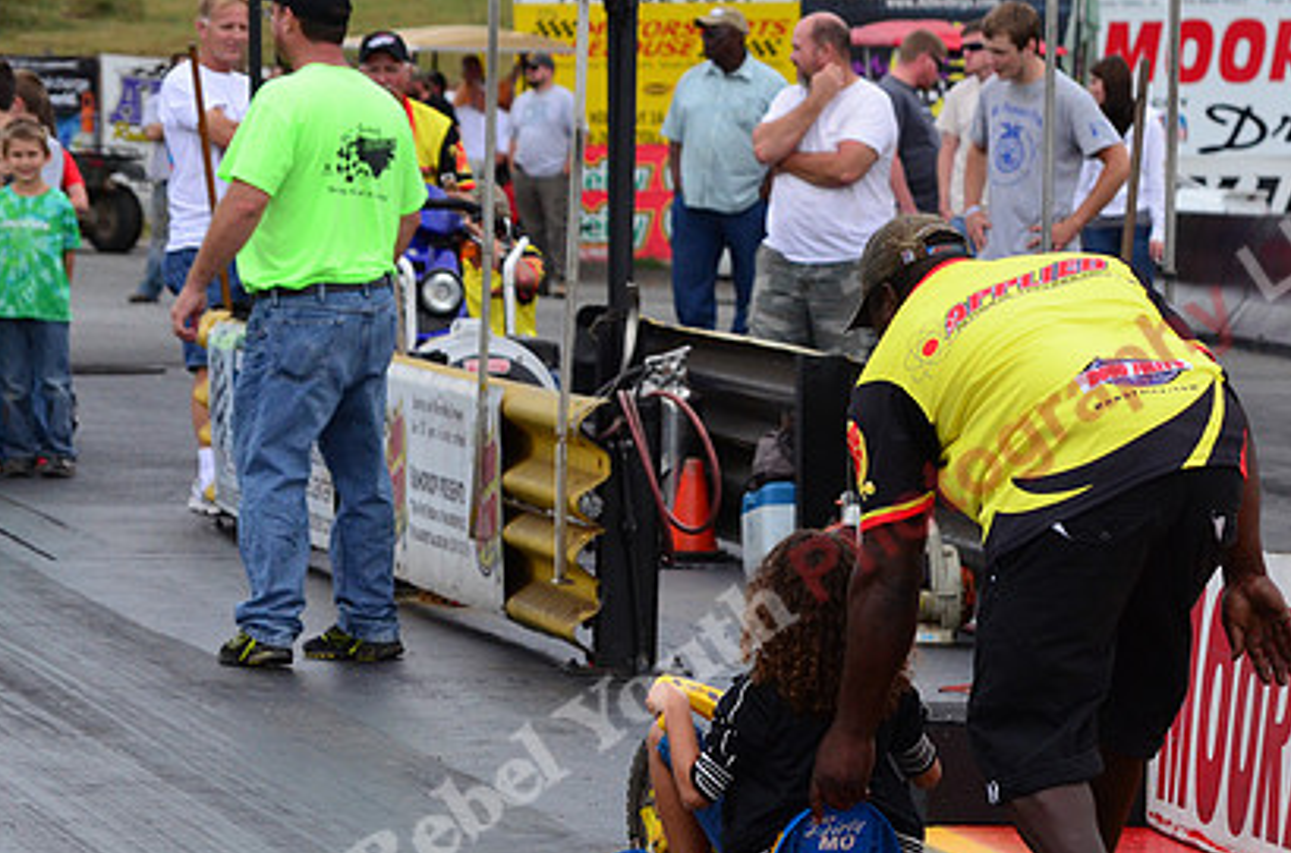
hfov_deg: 8.0
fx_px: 9263
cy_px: 576
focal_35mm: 259
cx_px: 847
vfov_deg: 5.3
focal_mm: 122
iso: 1000
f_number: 8
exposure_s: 1/1000
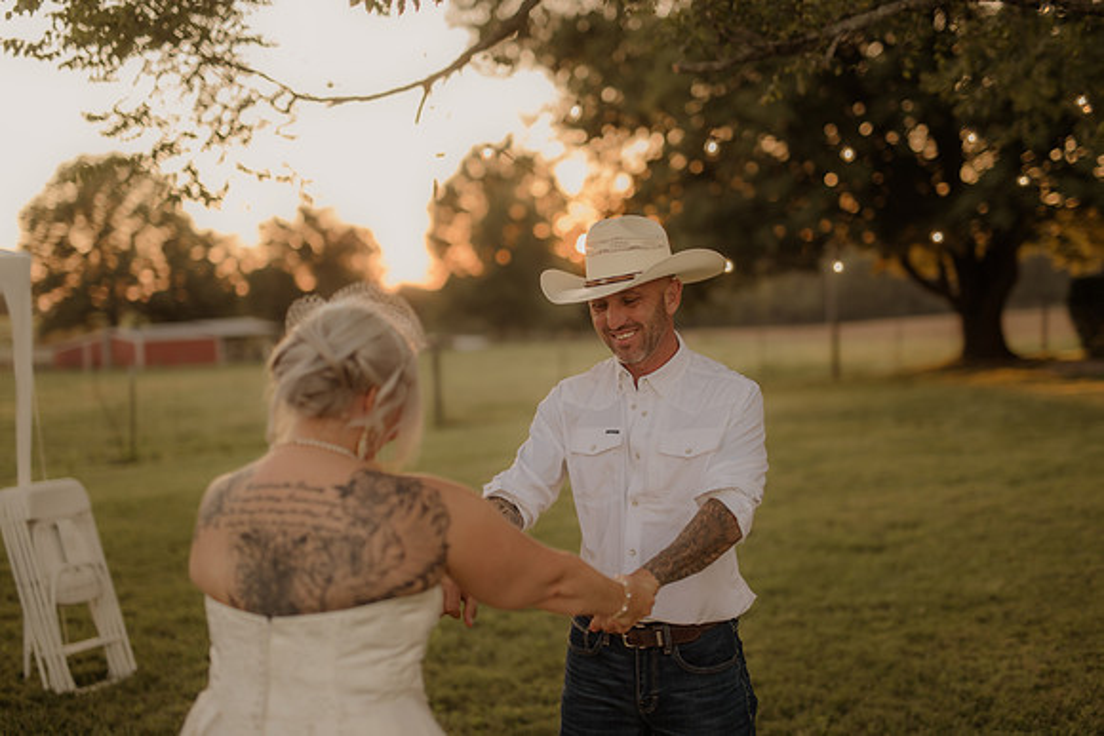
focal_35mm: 50
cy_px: 368
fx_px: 1534
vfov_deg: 27.0
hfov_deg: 39.6
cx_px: 552
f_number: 2.8
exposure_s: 1/400
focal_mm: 50
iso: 200
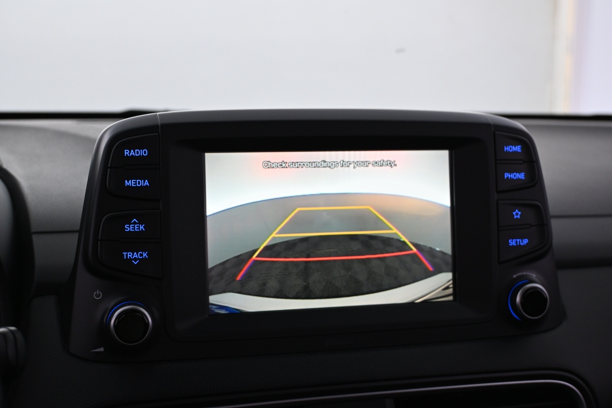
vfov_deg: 26.5
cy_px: 204
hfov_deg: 38.9
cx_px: 306
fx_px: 867
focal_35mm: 51
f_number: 5.6
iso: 800
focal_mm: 34
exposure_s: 1/30
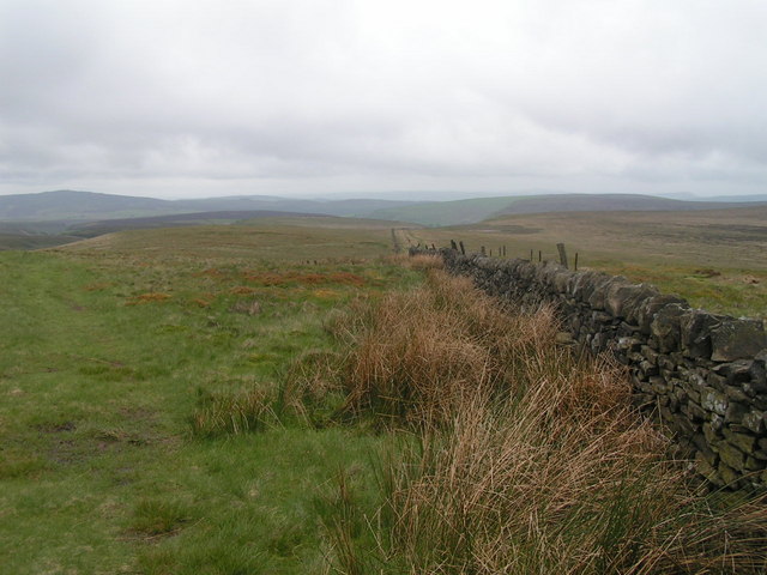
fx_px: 842
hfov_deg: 49.0
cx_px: 384
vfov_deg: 37.7
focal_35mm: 38
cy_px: 288
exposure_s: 1/160
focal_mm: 5.8
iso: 50
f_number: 5.6
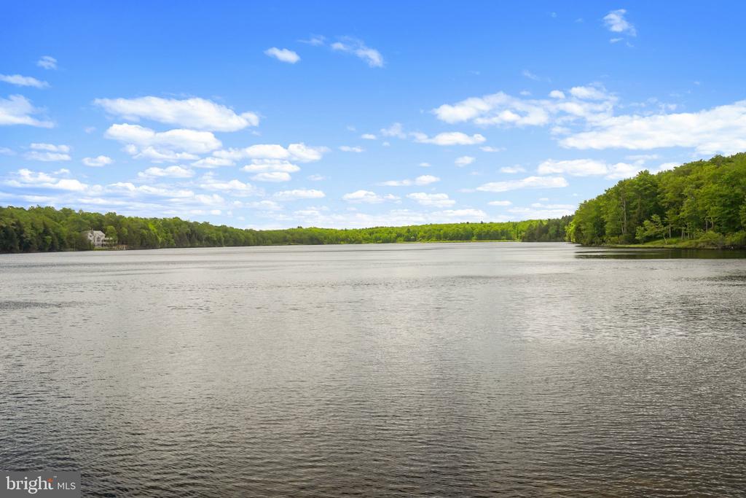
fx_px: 642
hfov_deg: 60.3
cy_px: 249
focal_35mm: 31
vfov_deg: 42.3
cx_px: 373
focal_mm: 31
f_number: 7.1
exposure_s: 1/160
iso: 100
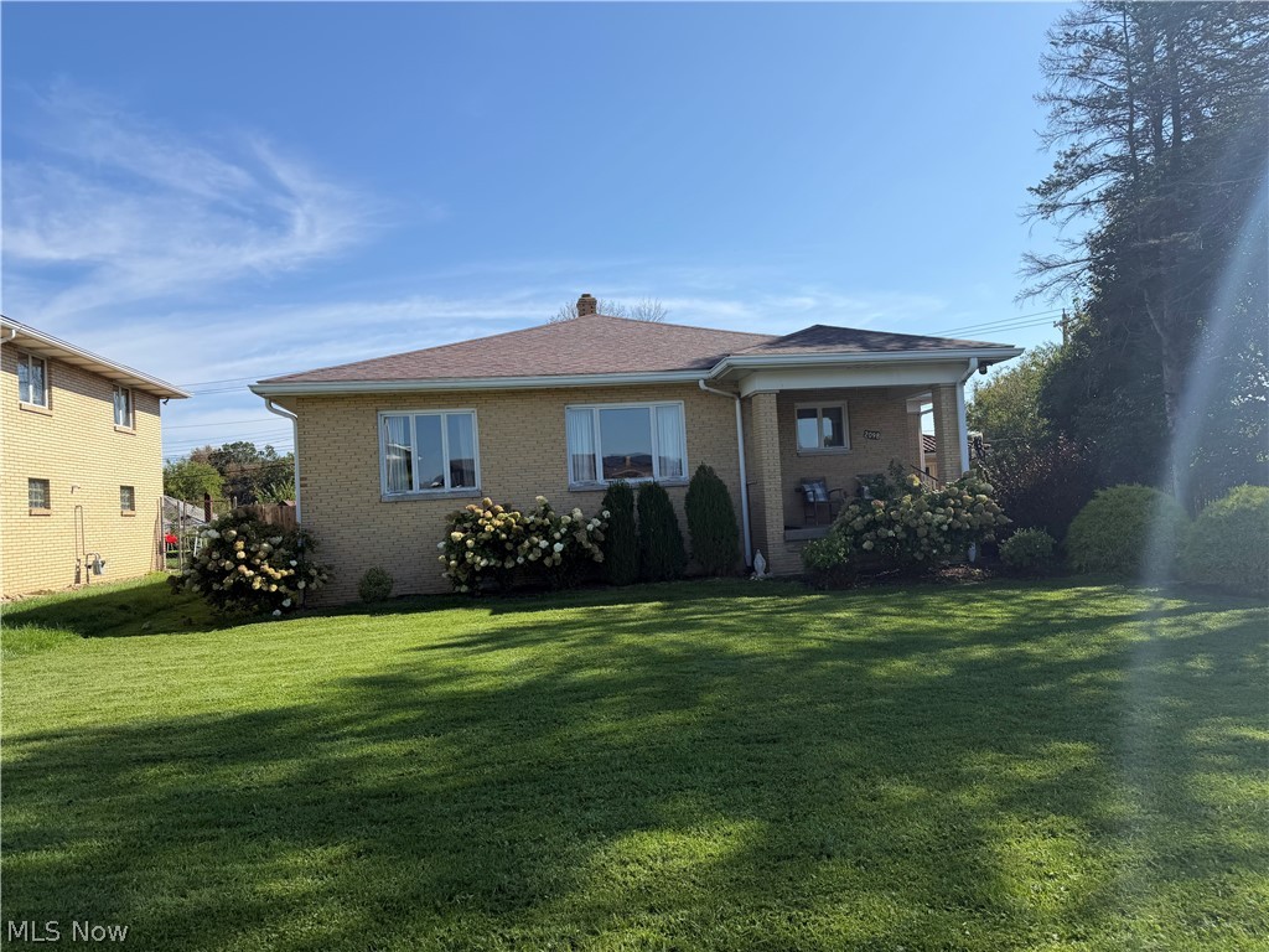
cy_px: 476
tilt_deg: +1.9
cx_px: 634
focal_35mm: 24
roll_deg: +3.1
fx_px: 880
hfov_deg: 71.6
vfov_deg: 56.8
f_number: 1.78
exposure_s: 1/3953
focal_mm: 6.76
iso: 80
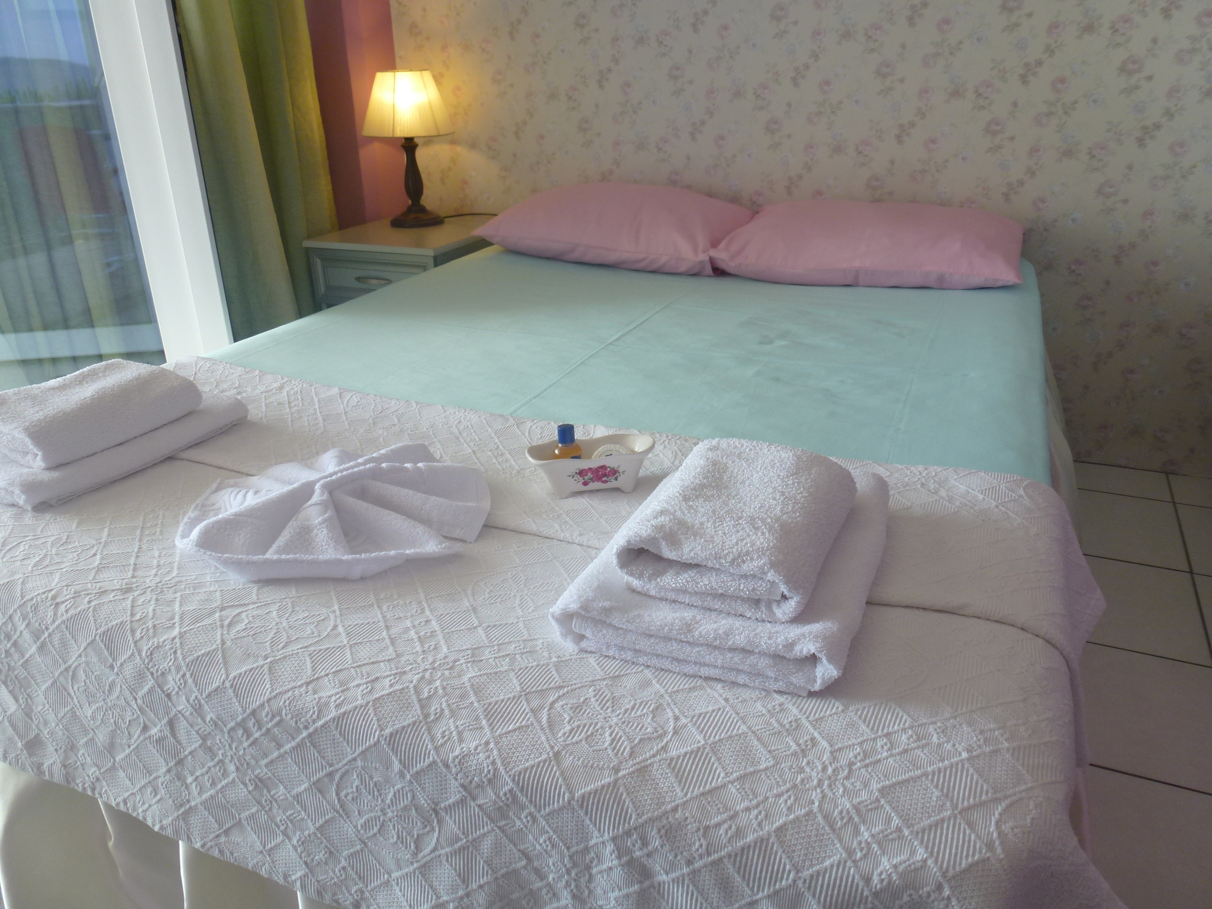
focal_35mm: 24
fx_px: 840
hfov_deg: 71.6
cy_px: 454
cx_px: 606
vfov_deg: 56.8
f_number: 3.3
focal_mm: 4.3
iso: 100
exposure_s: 1/60
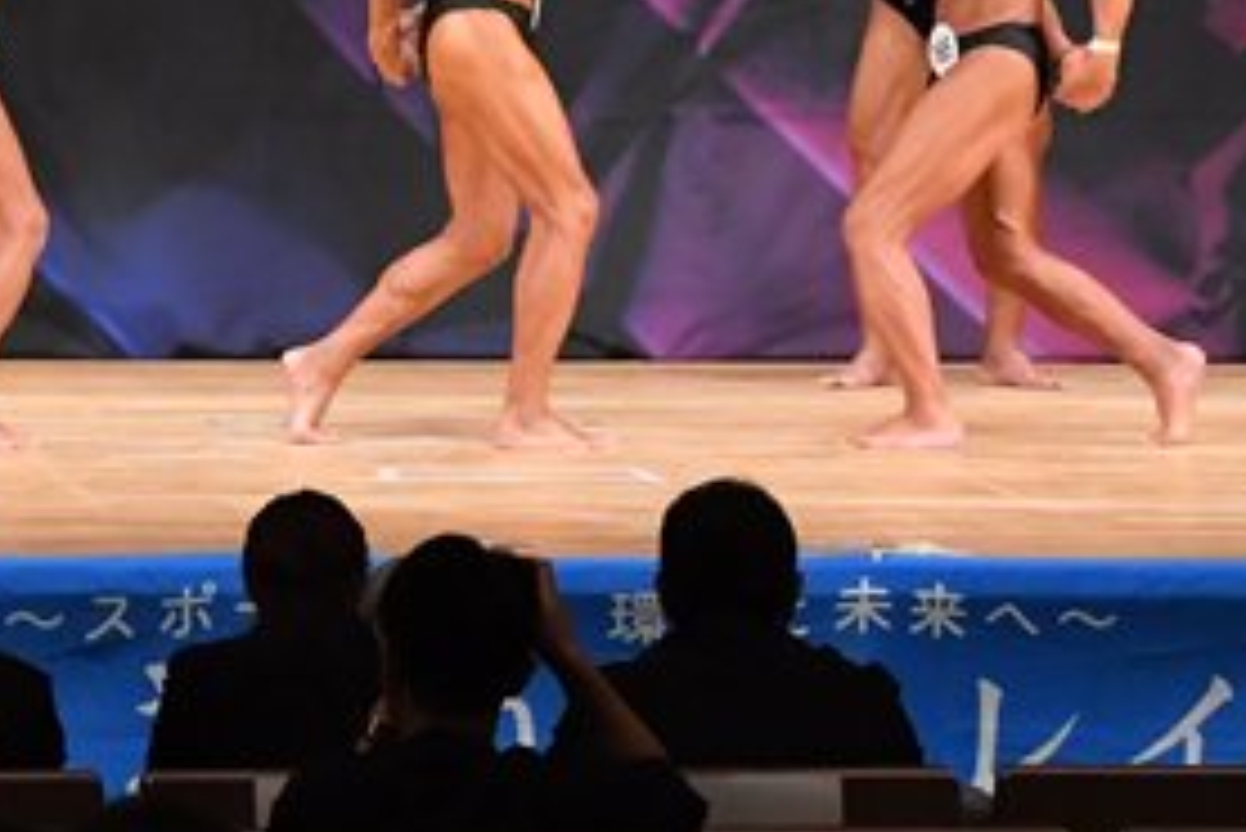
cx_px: 394
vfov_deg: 3.9
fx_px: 12293
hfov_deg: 5.8
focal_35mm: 355
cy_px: -72
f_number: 5.6
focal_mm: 85
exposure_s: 1/400
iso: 6400
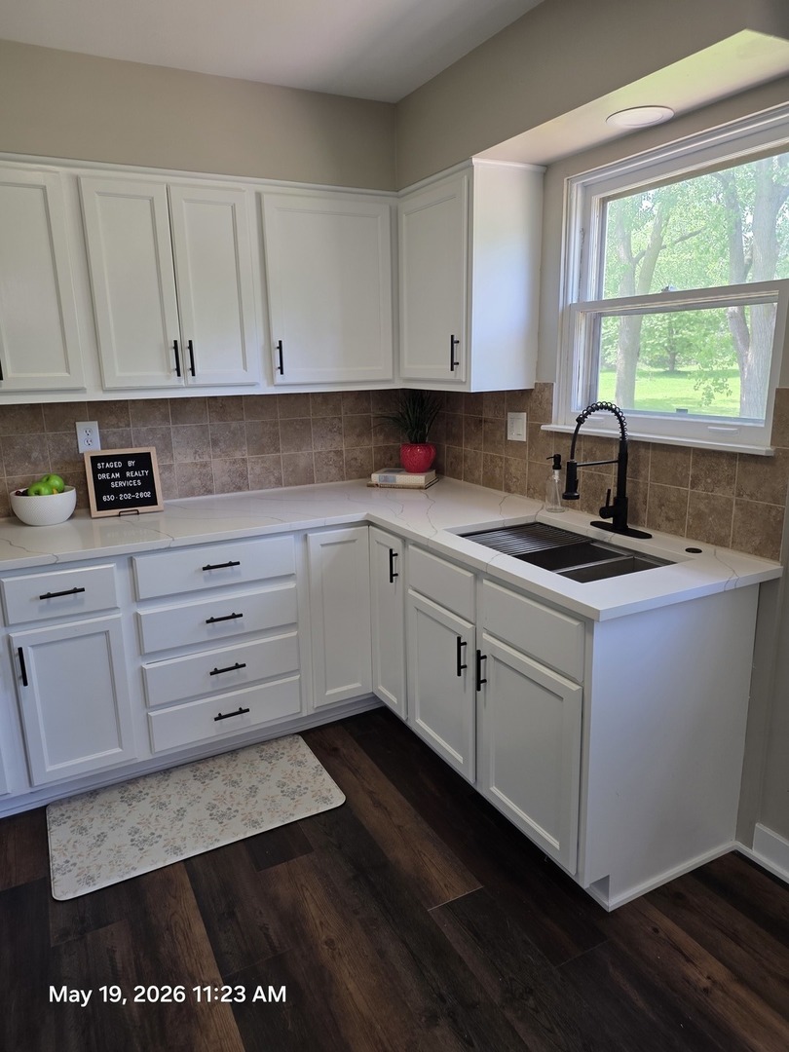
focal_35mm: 23
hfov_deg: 58.9
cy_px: 526
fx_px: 699
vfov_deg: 73.9
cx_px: 394
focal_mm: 6.25
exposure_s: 1/120
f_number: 1.7
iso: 100
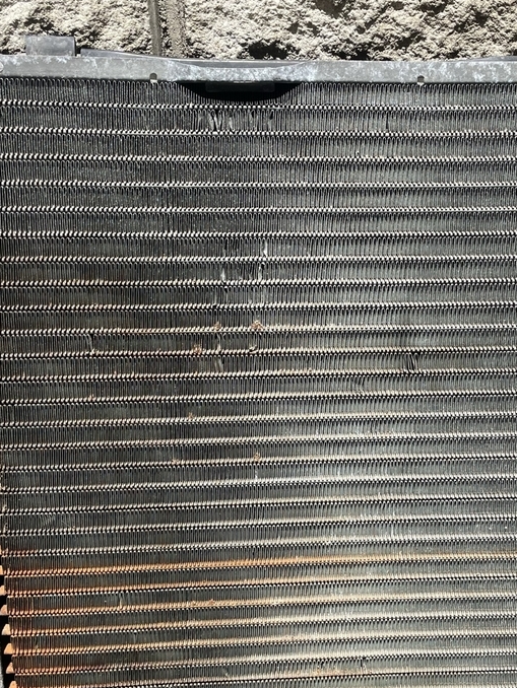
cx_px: 356
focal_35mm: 46
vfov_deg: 41.1
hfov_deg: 31.2
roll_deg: +0.3
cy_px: 397
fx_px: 915
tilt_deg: -32.0
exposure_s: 1/1642
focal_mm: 4.2
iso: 32
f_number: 1.6
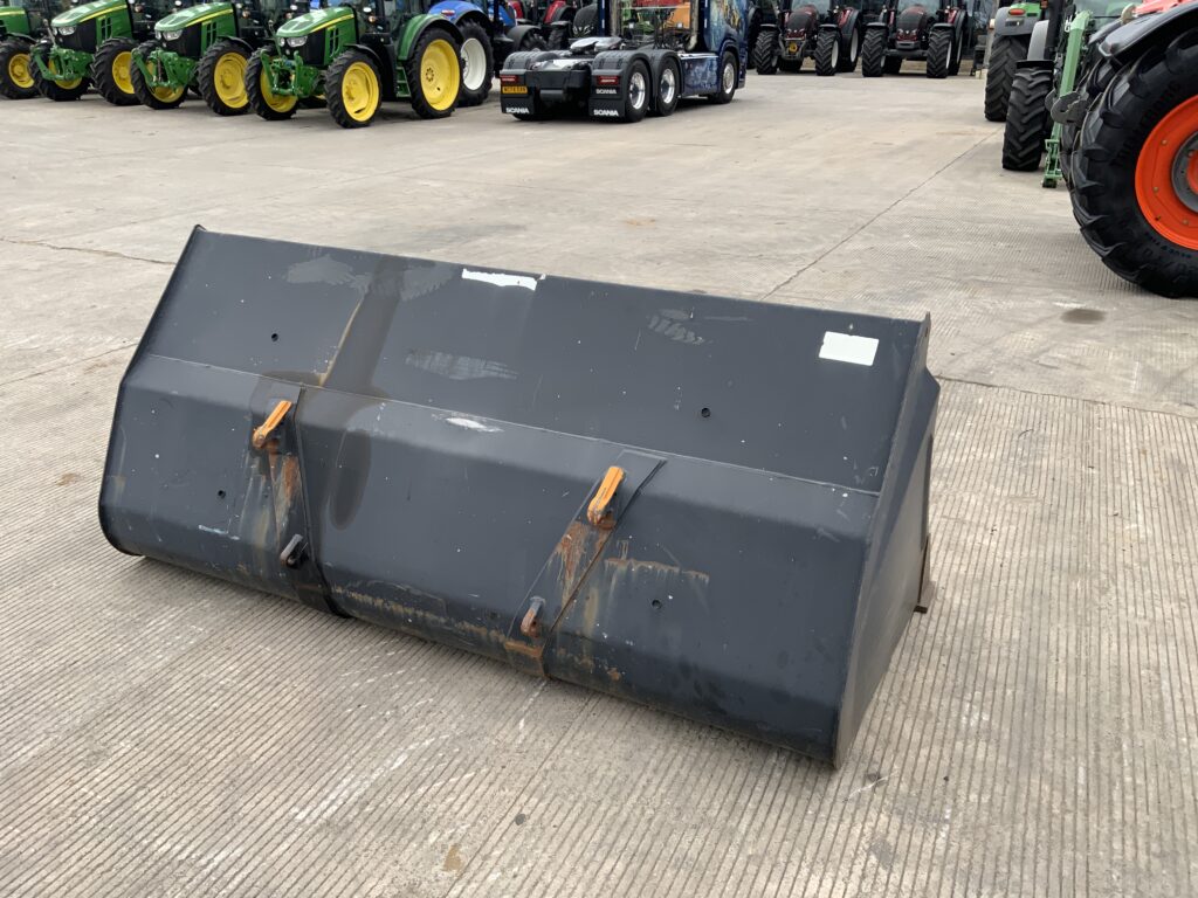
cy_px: 449
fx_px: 1004
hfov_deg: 61.7
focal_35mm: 29
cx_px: 599
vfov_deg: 48.2
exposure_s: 1/457
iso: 16
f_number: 1.8
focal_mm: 3
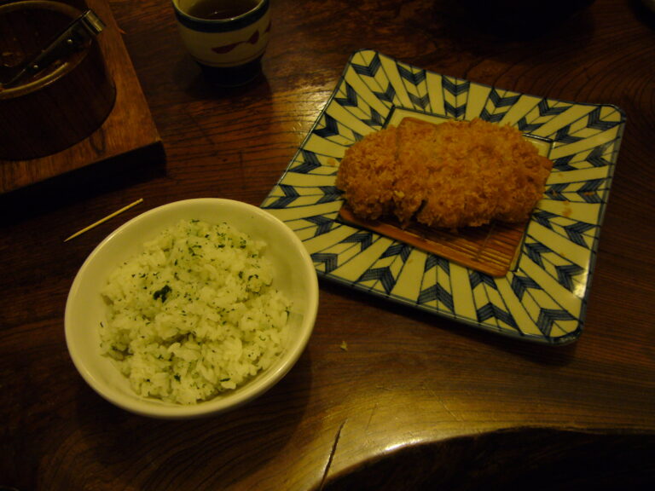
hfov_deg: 52.6
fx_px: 662
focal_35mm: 35
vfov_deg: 40.7
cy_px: 246
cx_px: 328
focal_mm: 5.8
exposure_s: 1/8
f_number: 2.8
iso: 200
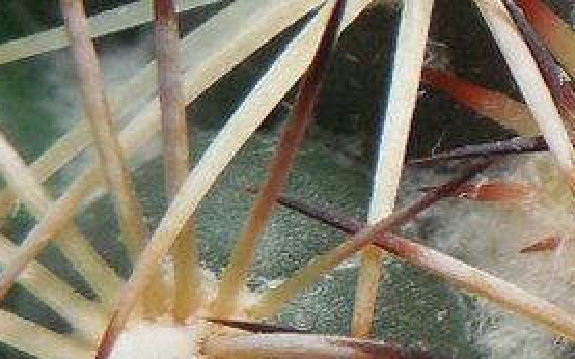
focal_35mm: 190
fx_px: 2977
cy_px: 50
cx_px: 1200
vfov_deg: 6.9
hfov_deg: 10.1
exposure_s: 1/500
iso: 125
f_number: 3.6
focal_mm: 5.6
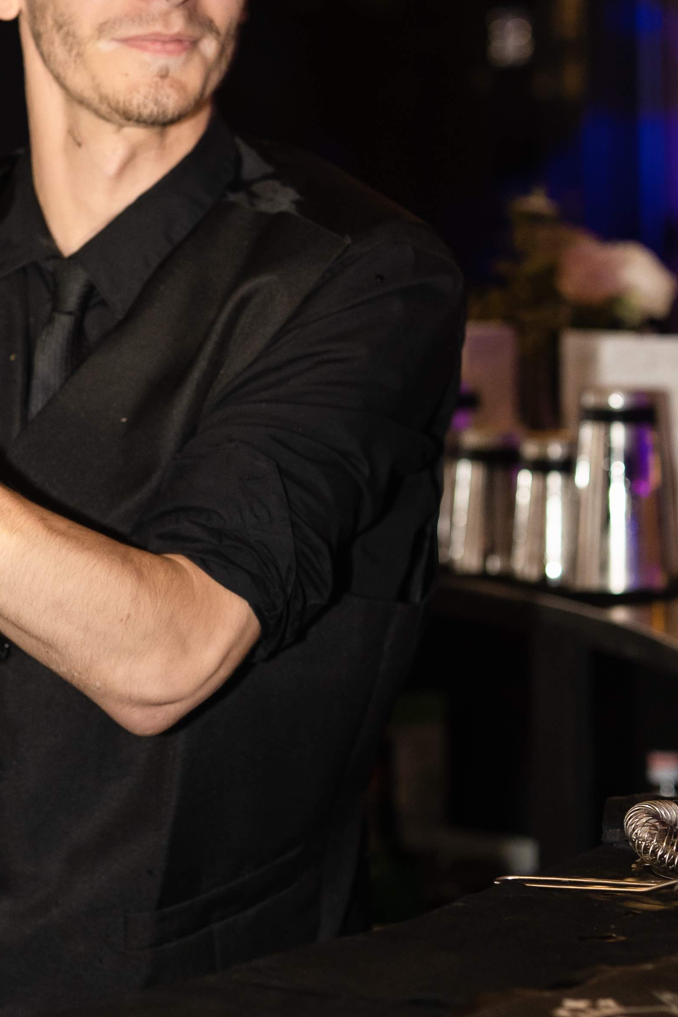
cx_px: 24
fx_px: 3587
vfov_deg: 16.1
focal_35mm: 127
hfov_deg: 10.7
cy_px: 347
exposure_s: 1/125
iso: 800
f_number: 2.2
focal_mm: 50
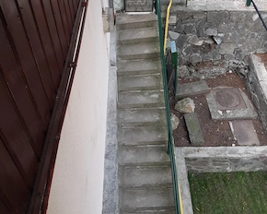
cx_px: 134
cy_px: 73
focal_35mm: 35
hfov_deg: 51.5
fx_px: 277
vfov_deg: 41.7
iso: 40
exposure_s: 1/157
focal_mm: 3.92
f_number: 1.7
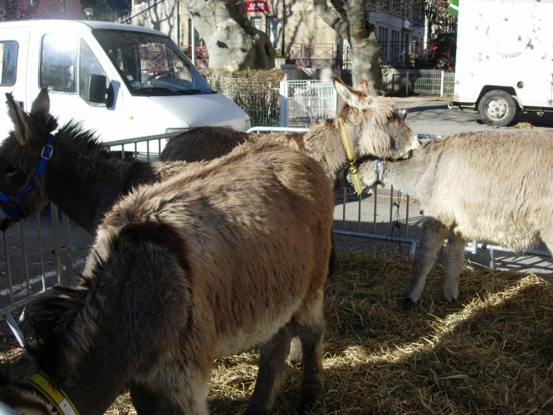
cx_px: 276
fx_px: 607
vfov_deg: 37.7
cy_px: 208
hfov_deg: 49.0
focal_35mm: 38
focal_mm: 7.8
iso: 64
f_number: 2.8
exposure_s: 1/912
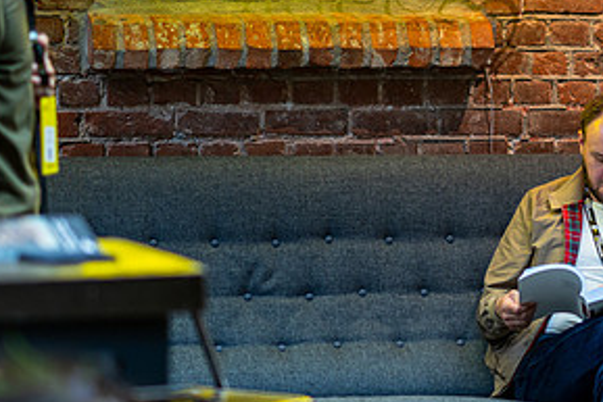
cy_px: 108
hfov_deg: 9.6
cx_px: 448
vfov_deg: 6.4
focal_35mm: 215
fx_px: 3603
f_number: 1.4
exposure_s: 1/200
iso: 250
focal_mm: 85
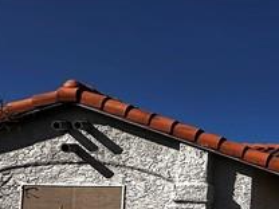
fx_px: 556
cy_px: 198
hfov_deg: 22.2
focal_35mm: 69
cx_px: 441
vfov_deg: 20.8
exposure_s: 1/3300
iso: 50
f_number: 2.2
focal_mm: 2.22
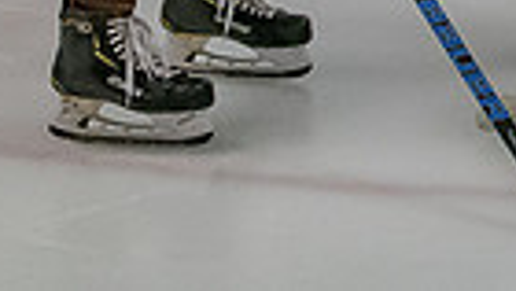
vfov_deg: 5.3
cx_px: 693
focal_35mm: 221
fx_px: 3026
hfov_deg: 9.6
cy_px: -527
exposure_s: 1/250
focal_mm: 28
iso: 2000
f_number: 4.5
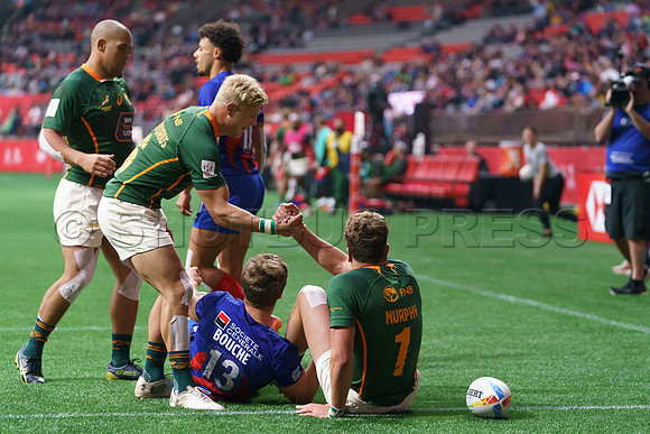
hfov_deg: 14.7
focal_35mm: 139
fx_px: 2518
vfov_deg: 9.8
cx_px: 340
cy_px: 207
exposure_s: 1/3200
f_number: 2.8
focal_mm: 116
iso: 5000
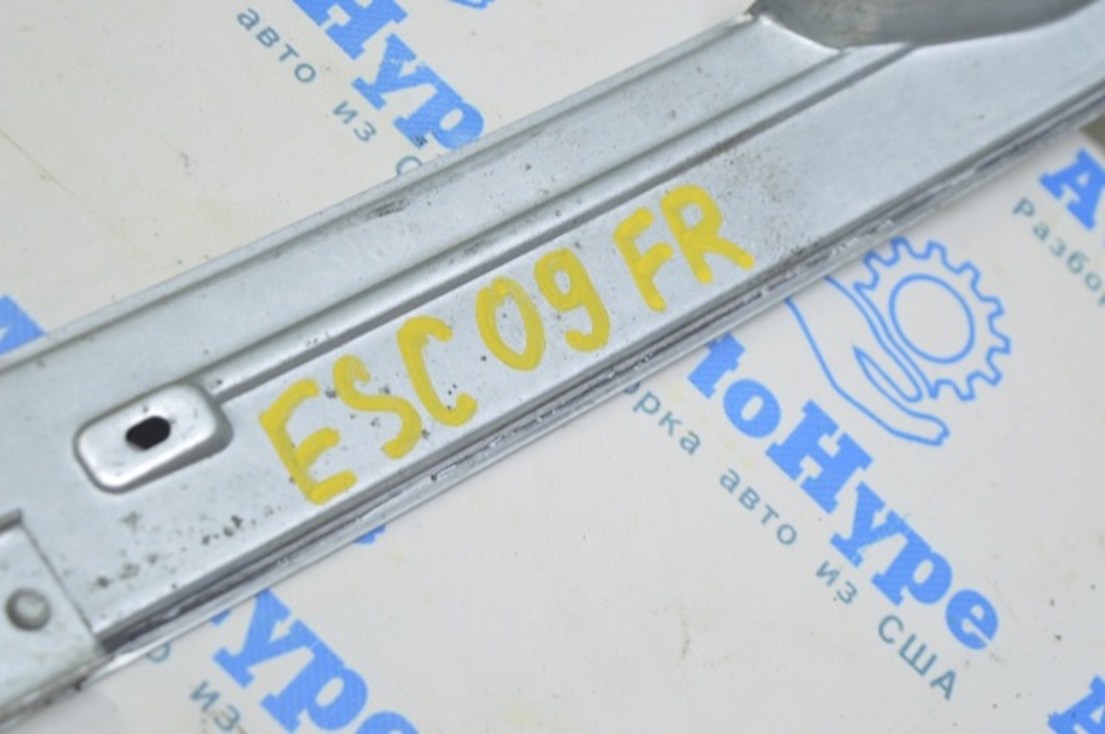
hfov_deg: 26.0
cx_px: 552
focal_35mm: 78
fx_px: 2391
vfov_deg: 17.4
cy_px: 367
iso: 400
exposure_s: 1/20
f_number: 5.6
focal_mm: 52
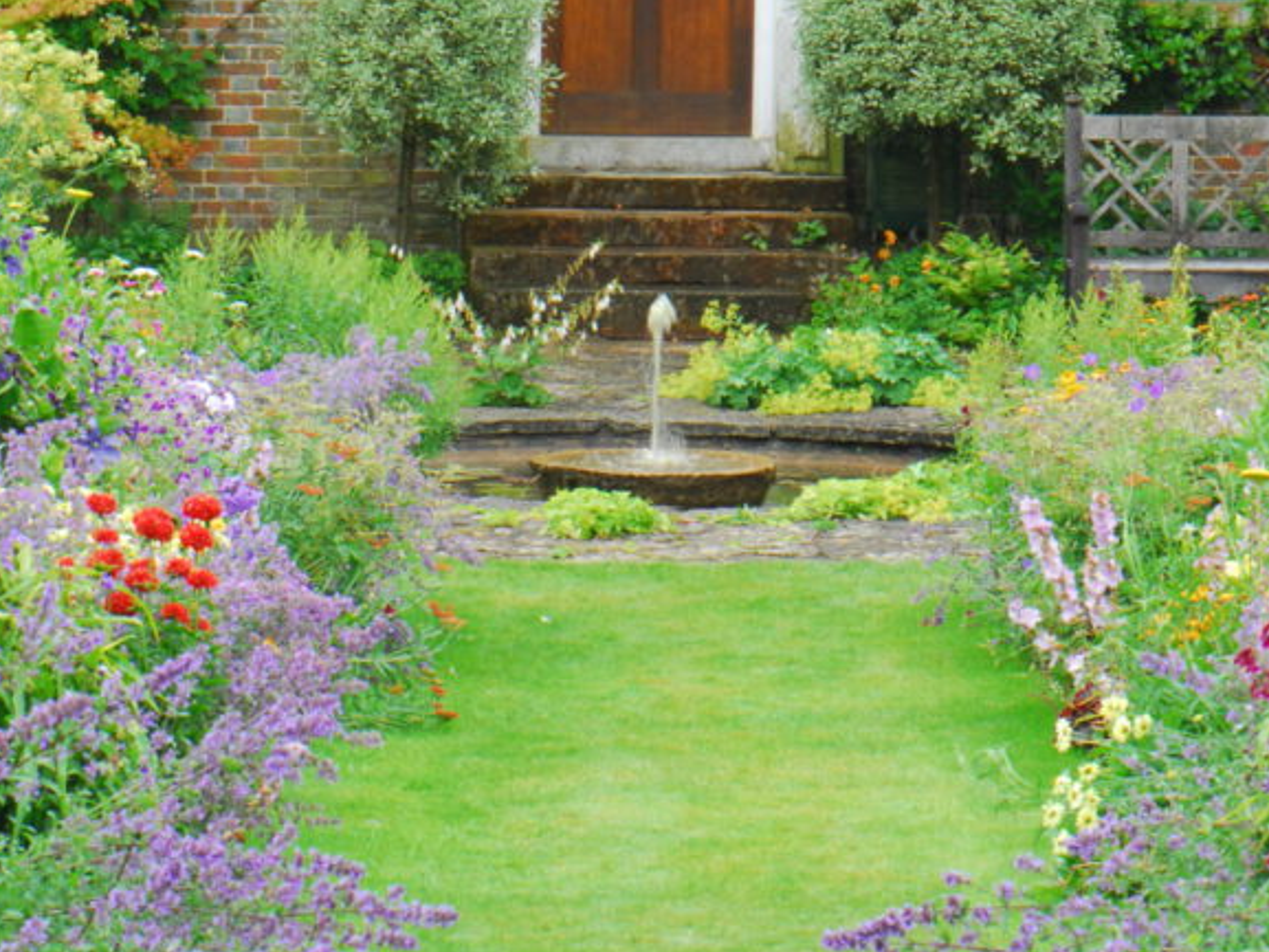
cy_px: 380
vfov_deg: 5.5
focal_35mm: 269
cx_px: 615
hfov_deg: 7.4
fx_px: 9858
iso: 250
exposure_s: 1/20
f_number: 16
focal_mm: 105
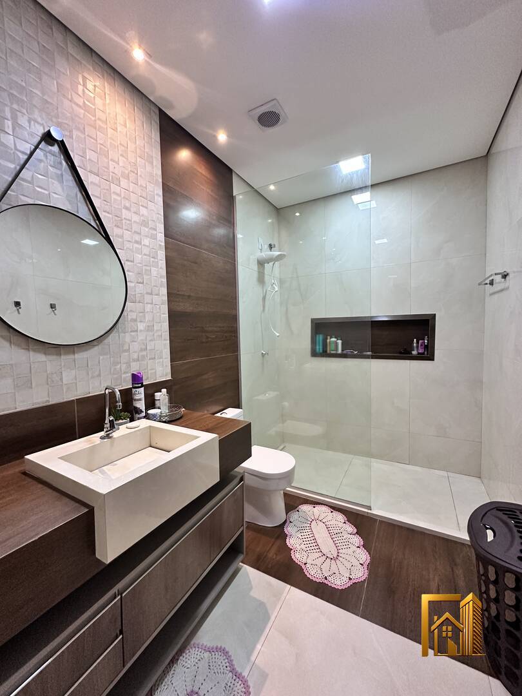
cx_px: 261
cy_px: 348
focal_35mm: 14
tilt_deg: -2.6
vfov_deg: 102.1
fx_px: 281
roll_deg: +0.4
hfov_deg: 85.7
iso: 320
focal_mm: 2.22
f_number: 2.2
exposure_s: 1/120
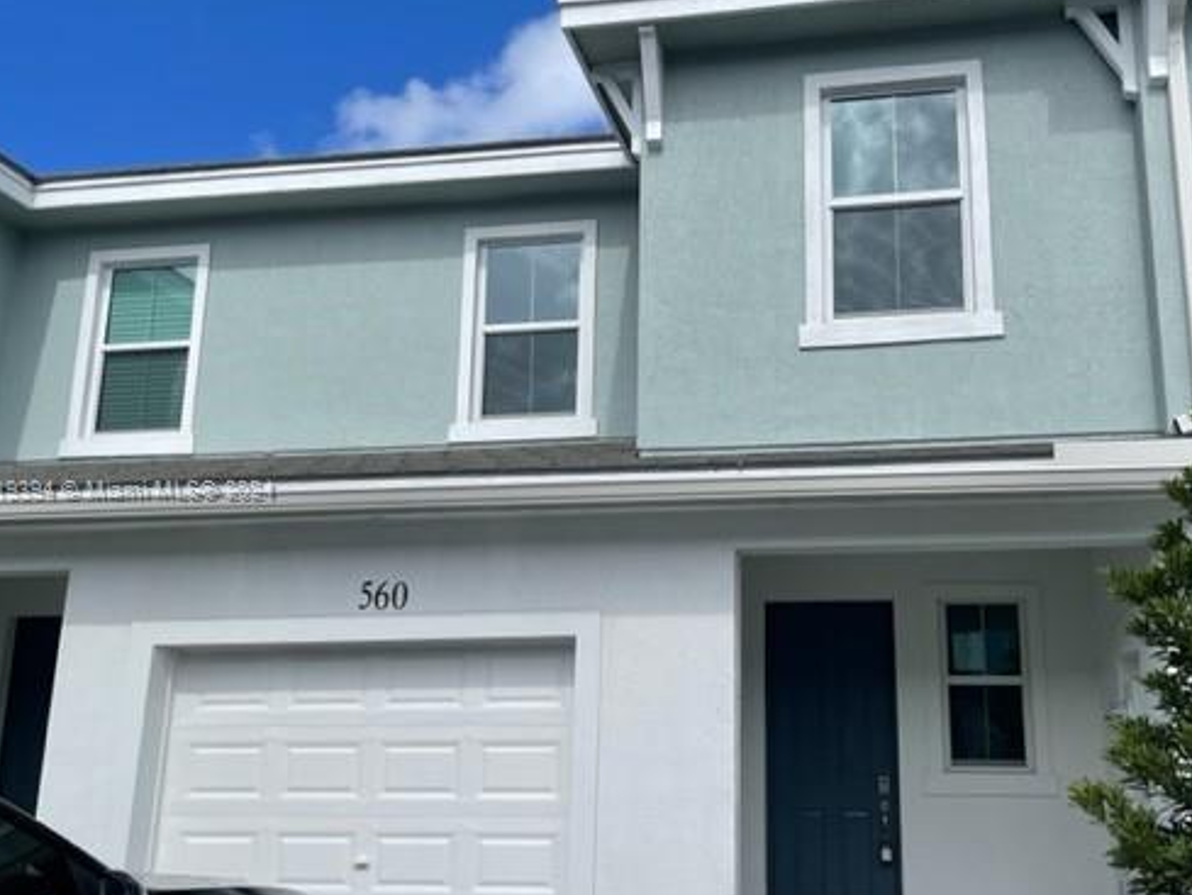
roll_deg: +0.3
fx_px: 1171
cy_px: 493
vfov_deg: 41.8
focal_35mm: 34
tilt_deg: +12.5
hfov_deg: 53.6
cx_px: 717
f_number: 1.6
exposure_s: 1/3922
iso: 32
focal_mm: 5.1
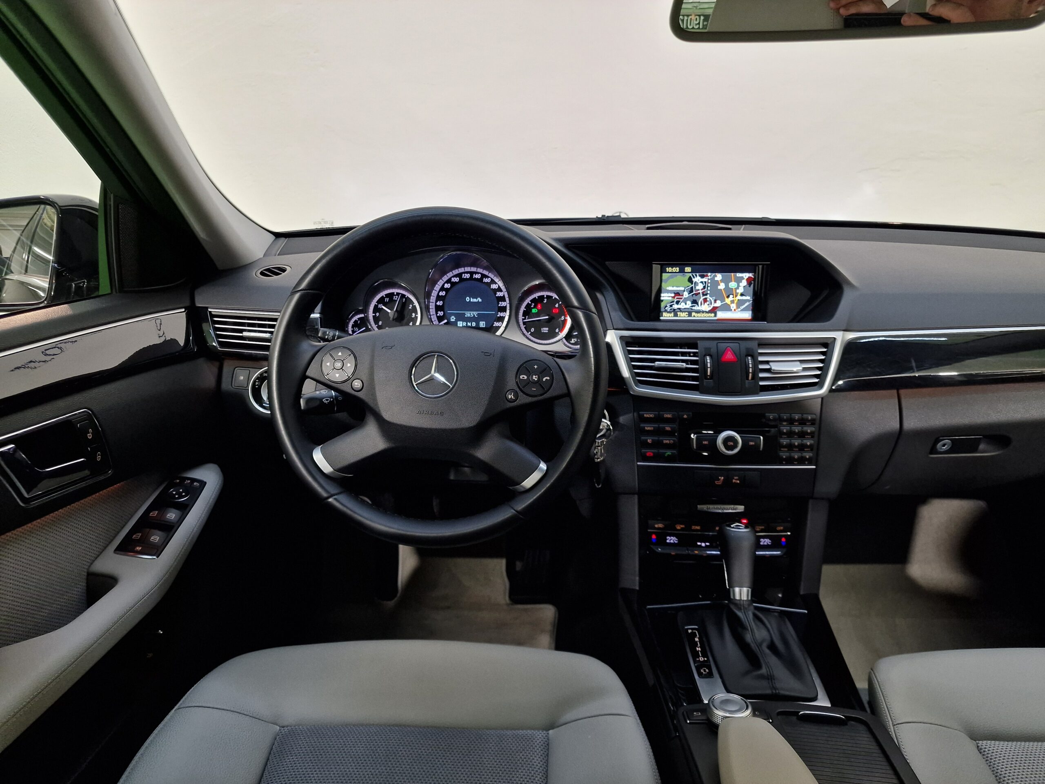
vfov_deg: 58.9
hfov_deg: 73.9
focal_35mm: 23
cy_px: 392
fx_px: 694
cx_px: 522
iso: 160
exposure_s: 1/50
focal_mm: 6.4
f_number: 1.8
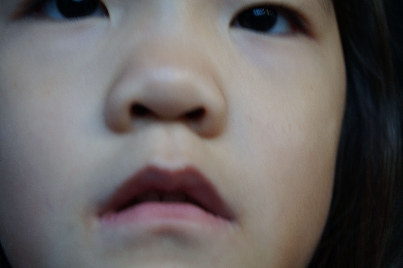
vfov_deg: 25.7
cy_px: 134
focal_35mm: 52
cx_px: 202
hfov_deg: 37.9
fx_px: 587
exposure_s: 1/160
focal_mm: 35
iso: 320
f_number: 4.5
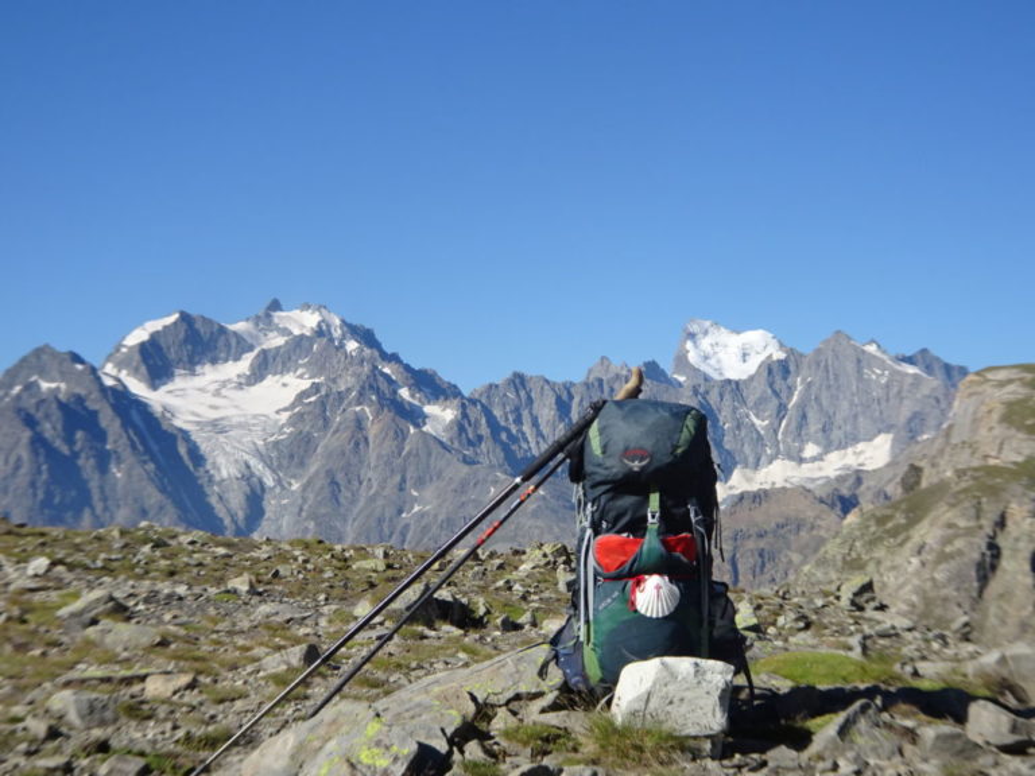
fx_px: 1794
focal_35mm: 60
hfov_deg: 32.2
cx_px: 518
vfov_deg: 24.4
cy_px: 388
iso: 80
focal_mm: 10.23
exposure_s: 1/500
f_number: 4.5
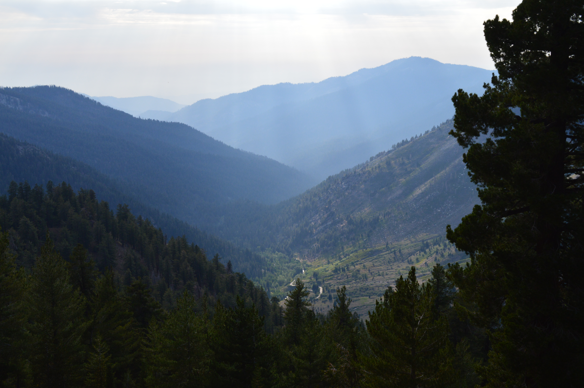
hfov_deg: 43.6
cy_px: 194
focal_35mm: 45
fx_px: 729
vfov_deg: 29.8
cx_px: 292
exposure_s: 1/250
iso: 400
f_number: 10
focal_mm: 30
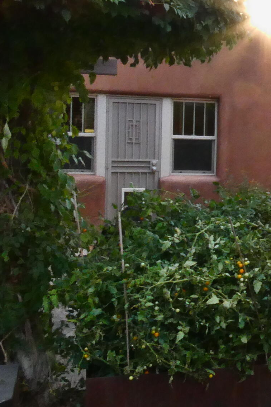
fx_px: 746
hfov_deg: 18.4
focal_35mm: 66
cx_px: 397
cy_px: 153
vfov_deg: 30.4
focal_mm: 4.3
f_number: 8
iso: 400
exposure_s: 1/60
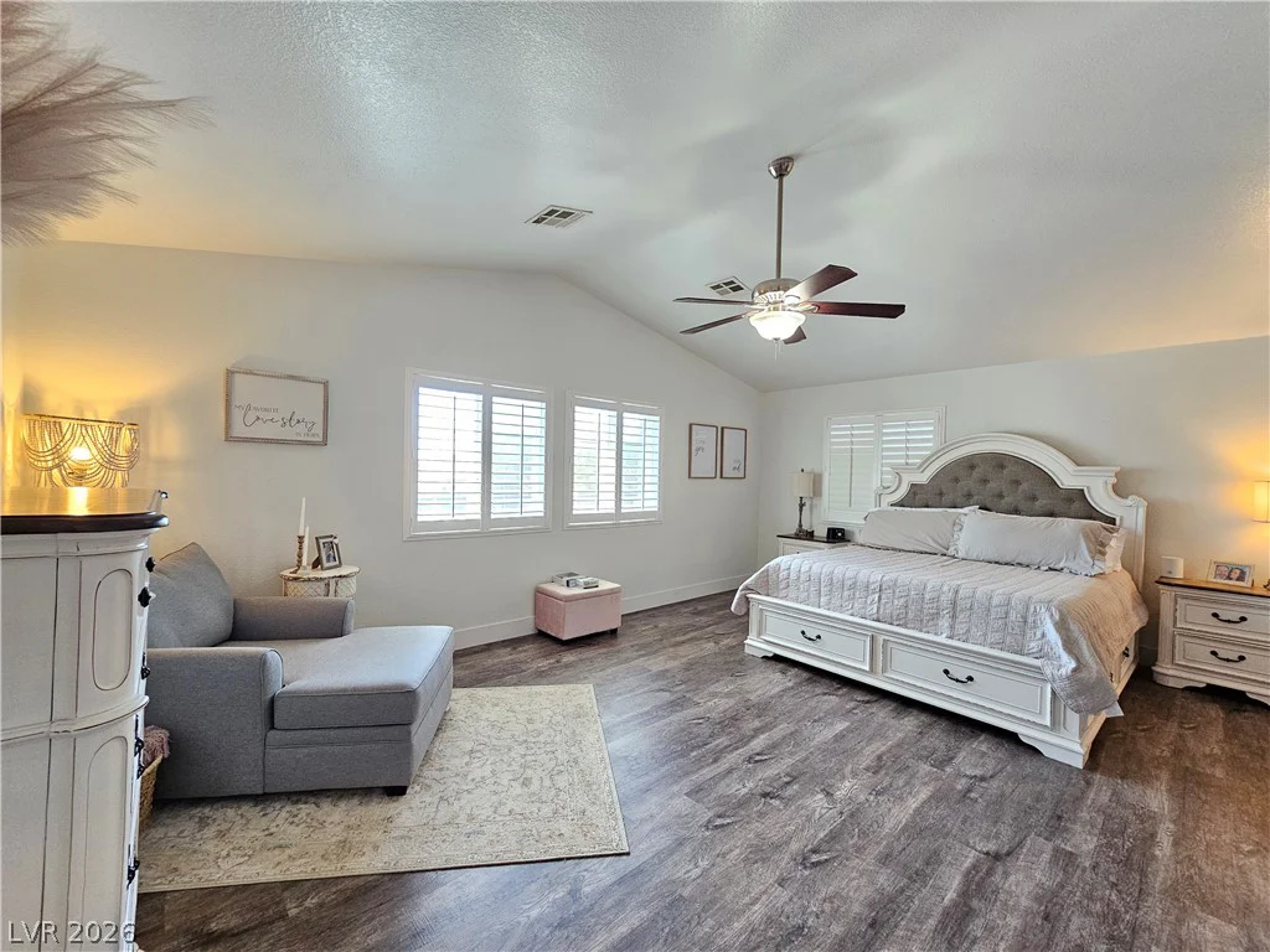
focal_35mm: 13
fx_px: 477
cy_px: 476
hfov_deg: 106.2
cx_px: 635
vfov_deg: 89.9
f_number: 2.2
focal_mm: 2.2
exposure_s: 1/60
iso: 400
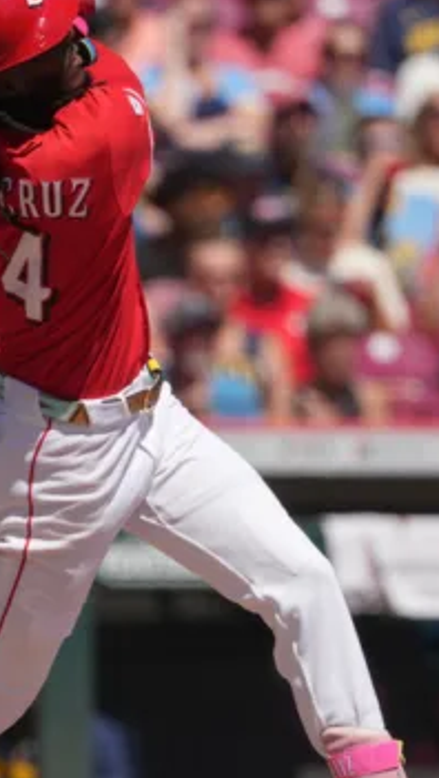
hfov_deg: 1.3
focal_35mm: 940
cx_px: 76
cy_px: 439
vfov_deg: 2.3
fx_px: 19411
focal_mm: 420
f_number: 4
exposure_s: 1/2500
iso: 200
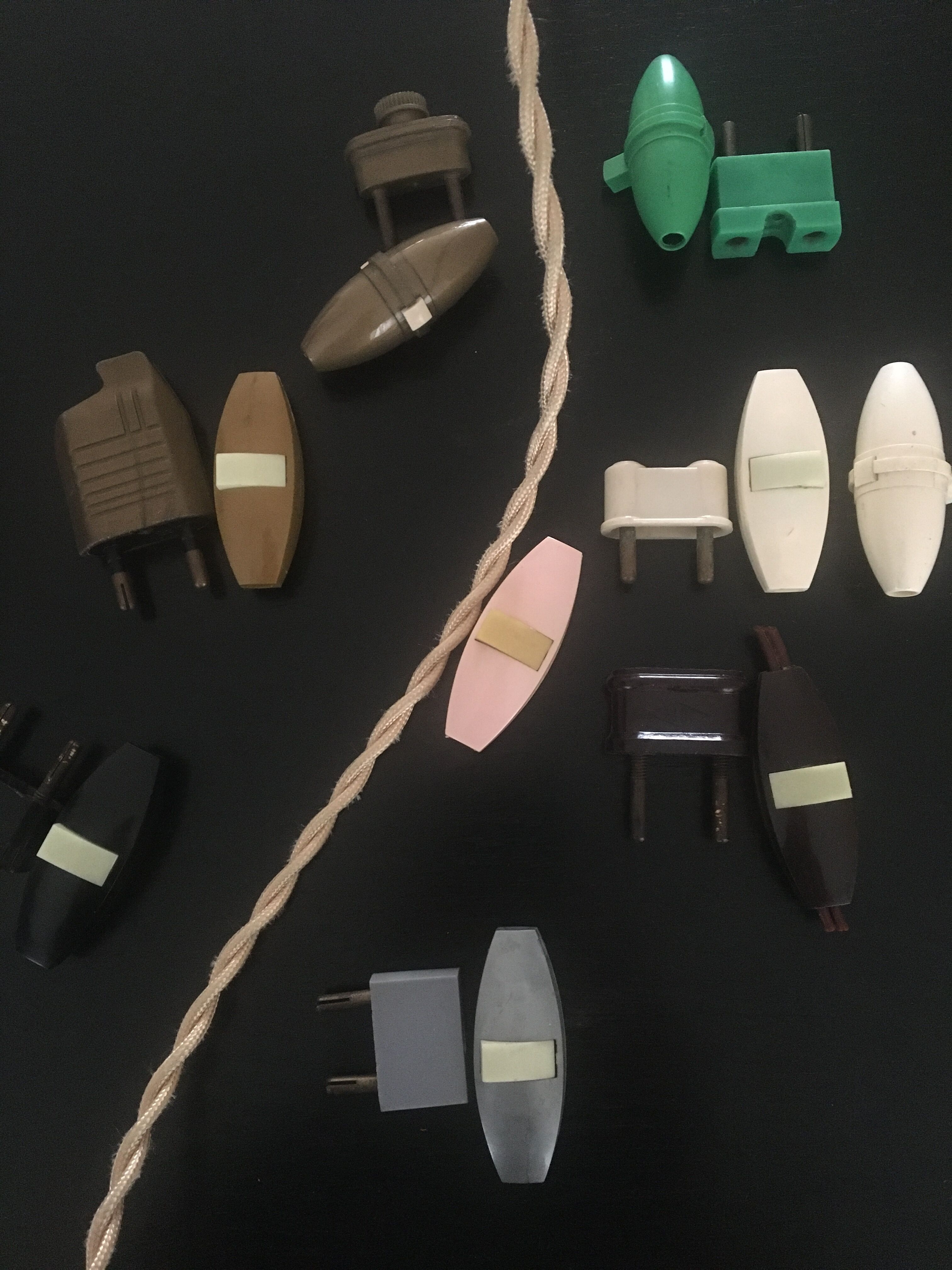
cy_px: 635
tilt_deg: -80.7
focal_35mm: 29
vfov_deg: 61.7
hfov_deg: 48.2
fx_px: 1063
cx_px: 476
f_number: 2.2
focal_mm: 4.15
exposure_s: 1/17
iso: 320
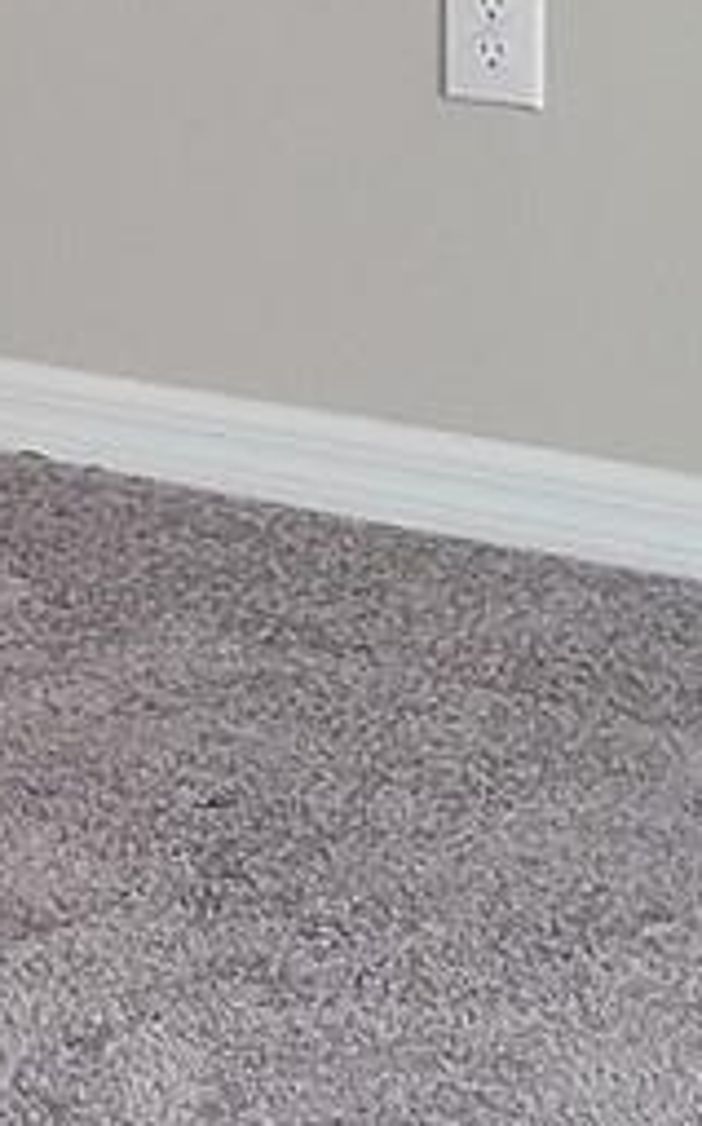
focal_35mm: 173
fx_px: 5305
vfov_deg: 11.9
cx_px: -1258
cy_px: -93
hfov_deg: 6.9
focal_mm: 5.4
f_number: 1.8
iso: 200
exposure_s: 1/60
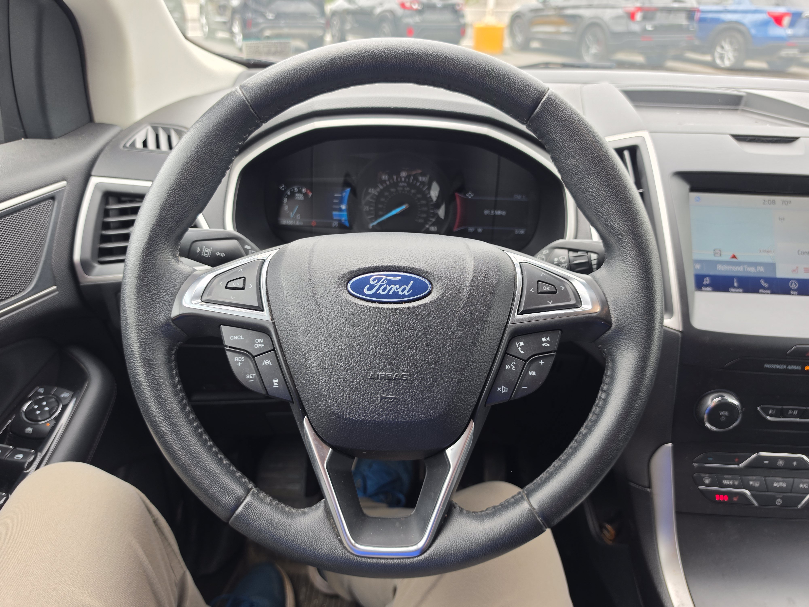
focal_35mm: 23
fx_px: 538
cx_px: 404
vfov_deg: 58.9
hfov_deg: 73.9
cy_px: 304
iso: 32
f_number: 1.4
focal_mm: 6.5
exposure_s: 1/359
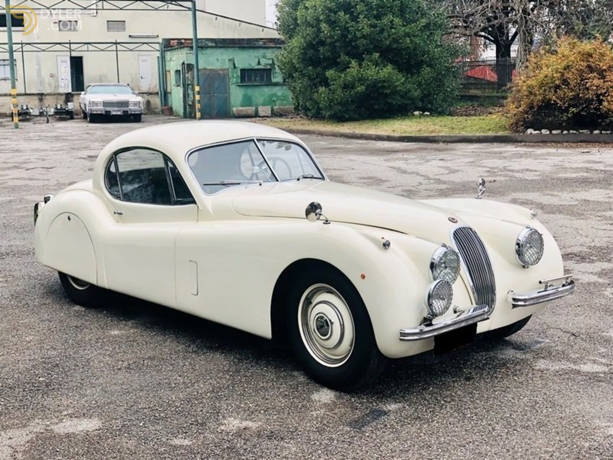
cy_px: 230
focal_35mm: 52
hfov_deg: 36.8
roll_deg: +1.5
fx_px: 921
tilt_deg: -9.8
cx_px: 306
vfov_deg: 28.0
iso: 20
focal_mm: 6
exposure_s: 1/120
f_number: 2.4
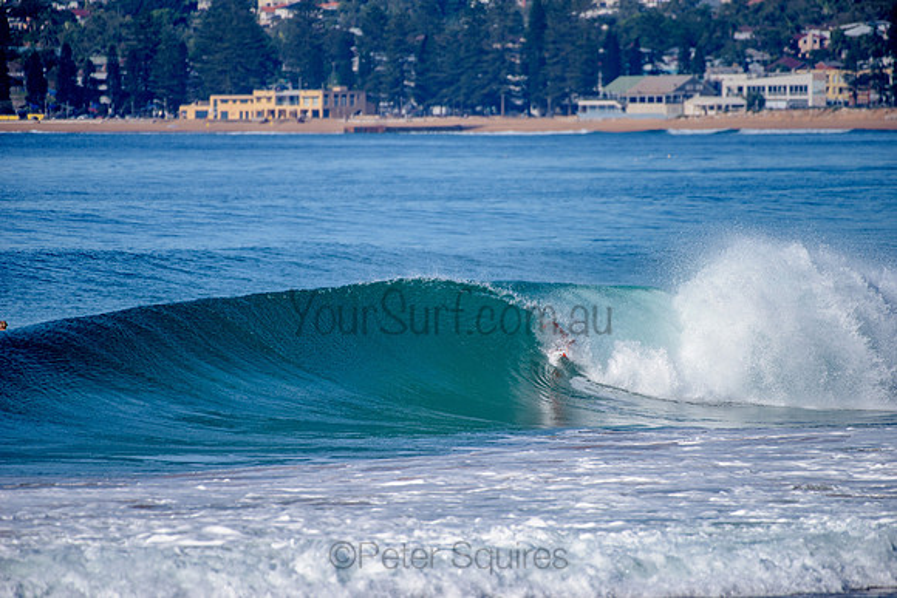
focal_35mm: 500
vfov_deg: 2.8
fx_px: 12461
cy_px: 299
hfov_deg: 4.1
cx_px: 448
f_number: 5.6
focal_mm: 500
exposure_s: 1/1600
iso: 125
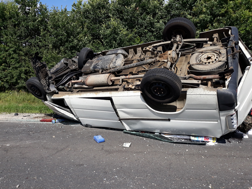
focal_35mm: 27
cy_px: 94
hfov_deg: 65.3
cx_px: 126
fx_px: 197
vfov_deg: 51.4
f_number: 1.7
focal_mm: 3.71
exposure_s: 1/1852
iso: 40
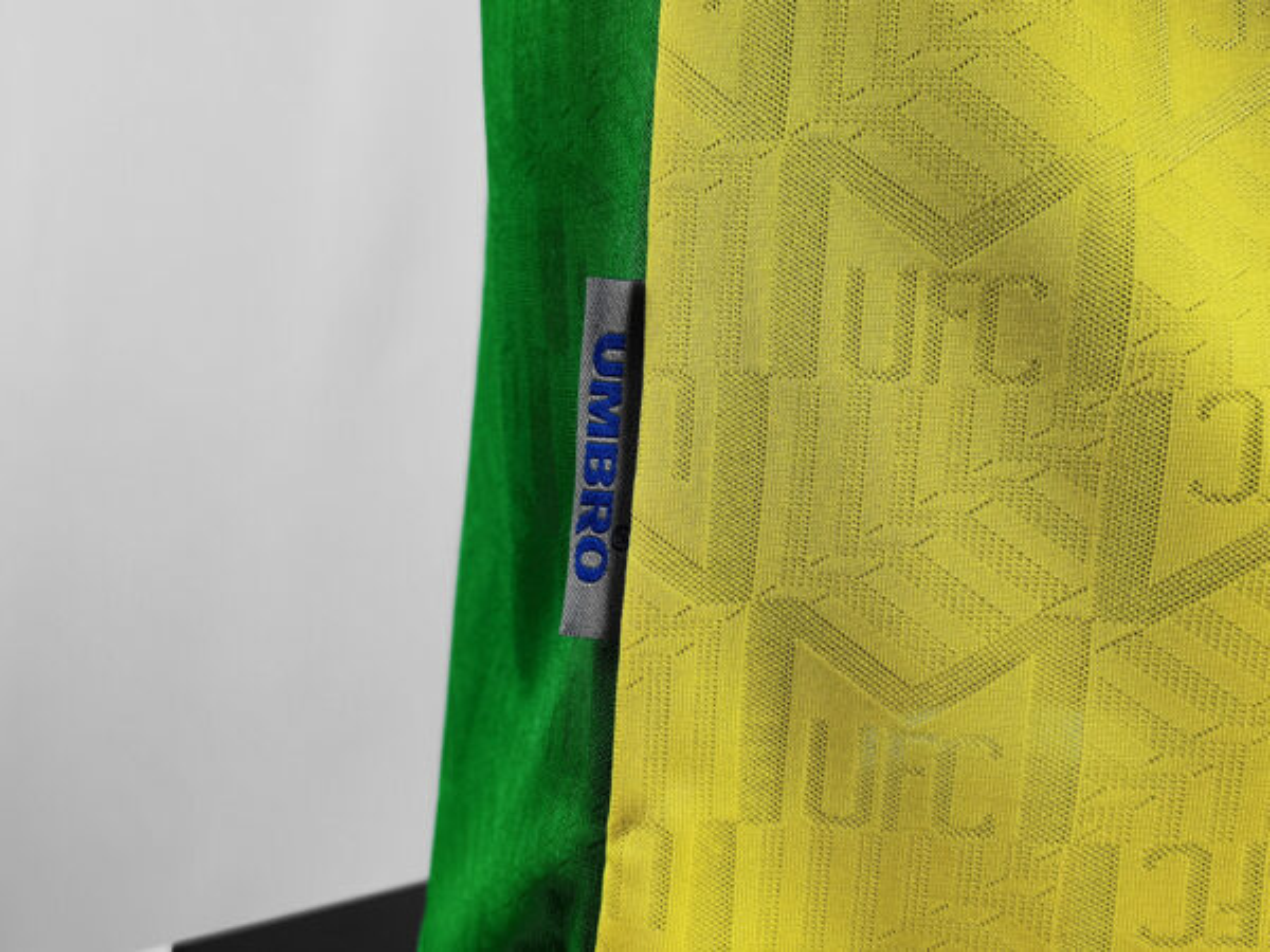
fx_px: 1284
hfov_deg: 52.6
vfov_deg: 40.7
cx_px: 635
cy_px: 476
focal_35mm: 35
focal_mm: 5.58
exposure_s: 1/100
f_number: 1.8
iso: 160
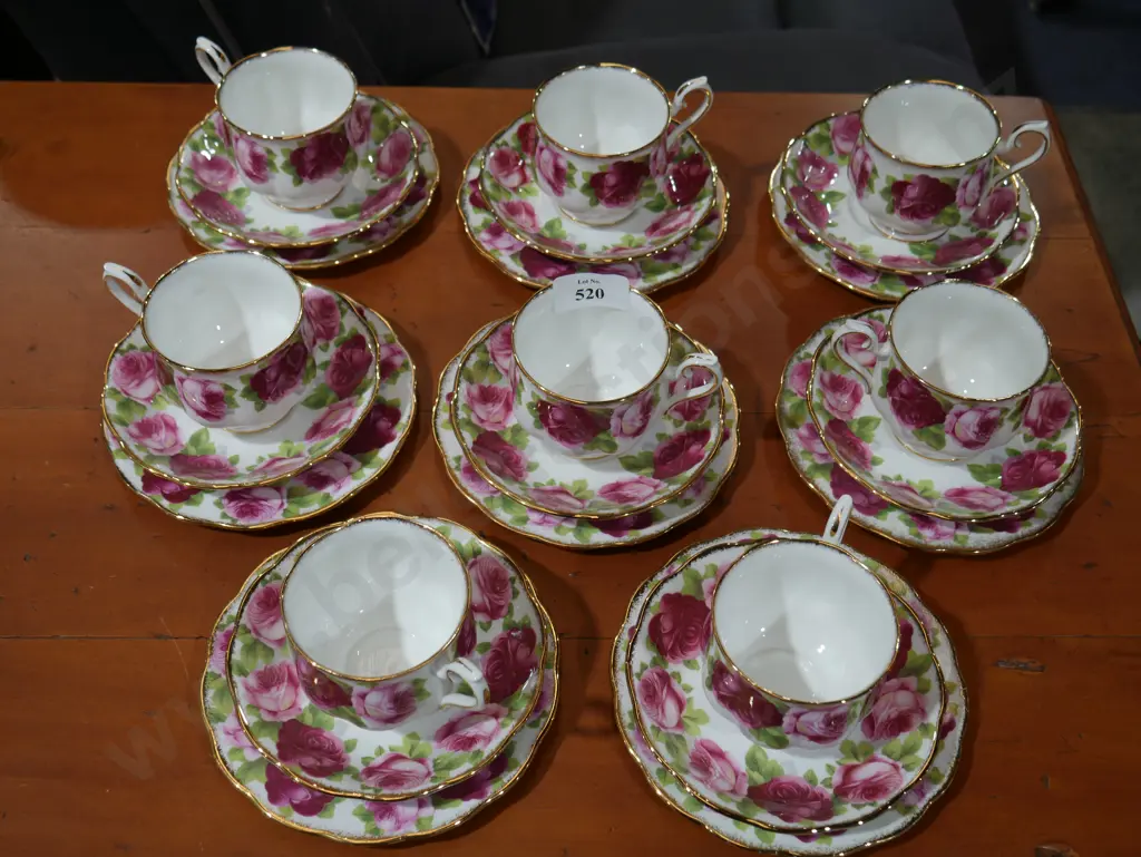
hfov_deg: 49.0
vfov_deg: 37.8
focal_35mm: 38
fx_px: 1253
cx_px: 570
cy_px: 428
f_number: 4.1
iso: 200
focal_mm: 19
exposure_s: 1/60
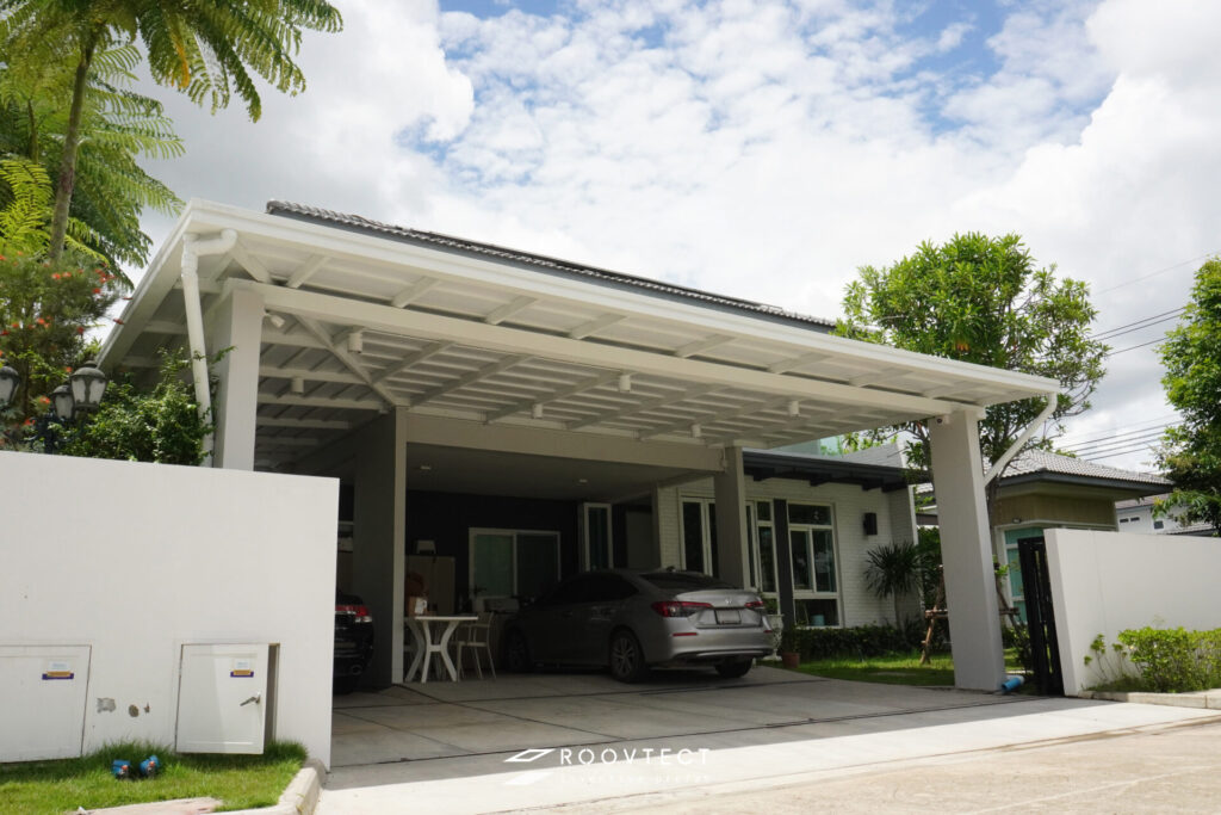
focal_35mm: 30
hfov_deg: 61.9
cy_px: 408
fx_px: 1018
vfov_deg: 43.6
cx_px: 610
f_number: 14
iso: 800
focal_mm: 20
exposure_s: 1/800
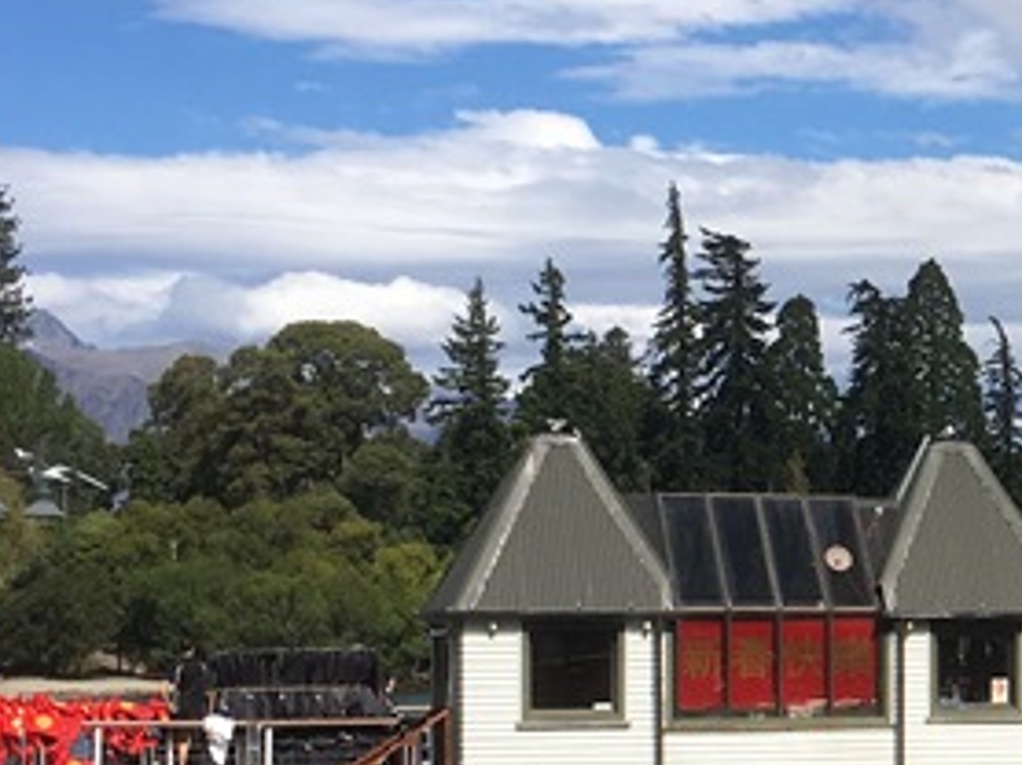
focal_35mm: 107
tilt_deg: +1.6
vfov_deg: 13.7
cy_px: 622
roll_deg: -0.6
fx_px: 3156
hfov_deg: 17.2
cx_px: 1364
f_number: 2.2
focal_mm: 4.15
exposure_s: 1/2653
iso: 25
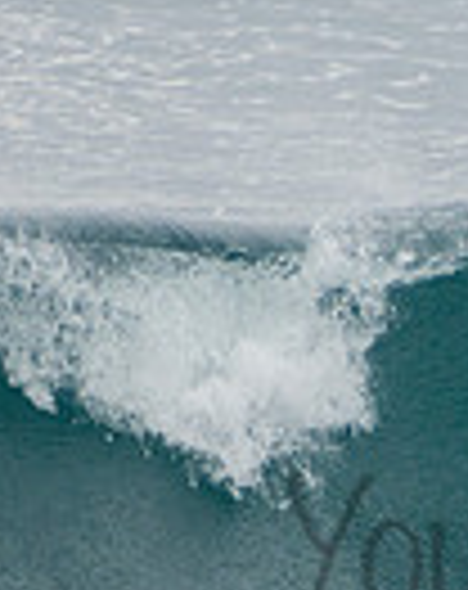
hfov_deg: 0.6
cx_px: 752
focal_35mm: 2503
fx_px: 43540
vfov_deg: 0.8
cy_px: 502
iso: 400
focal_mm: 400
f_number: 5.6
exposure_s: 1/1250
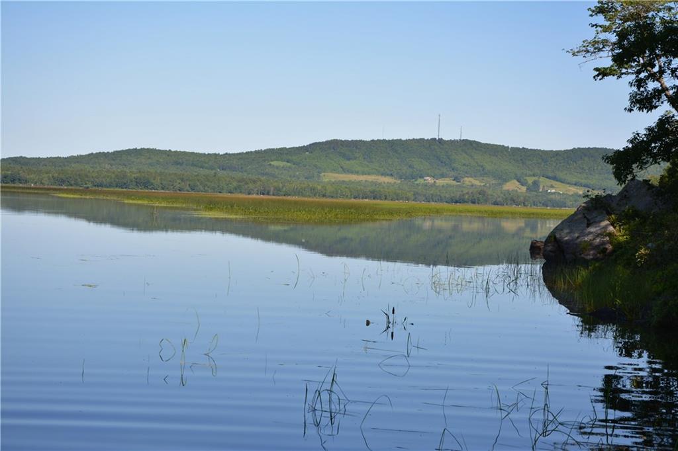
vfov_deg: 17.5
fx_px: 1468
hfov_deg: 26.0
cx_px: 339
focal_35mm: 78
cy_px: 226
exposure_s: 1/250
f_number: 8
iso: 100
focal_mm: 52
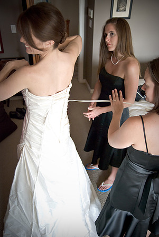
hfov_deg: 40.1
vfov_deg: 57.2
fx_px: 218
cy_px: 118
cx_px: 80
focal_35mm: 33
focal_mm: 22
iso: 500
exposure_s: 1/60
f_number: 2.8
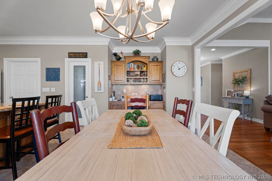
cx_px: 136
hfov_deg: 96.7
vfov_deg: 73.7
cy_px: 90
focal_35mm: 16
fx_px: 121
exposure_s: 1/3
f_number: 8
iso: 200
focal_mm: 16
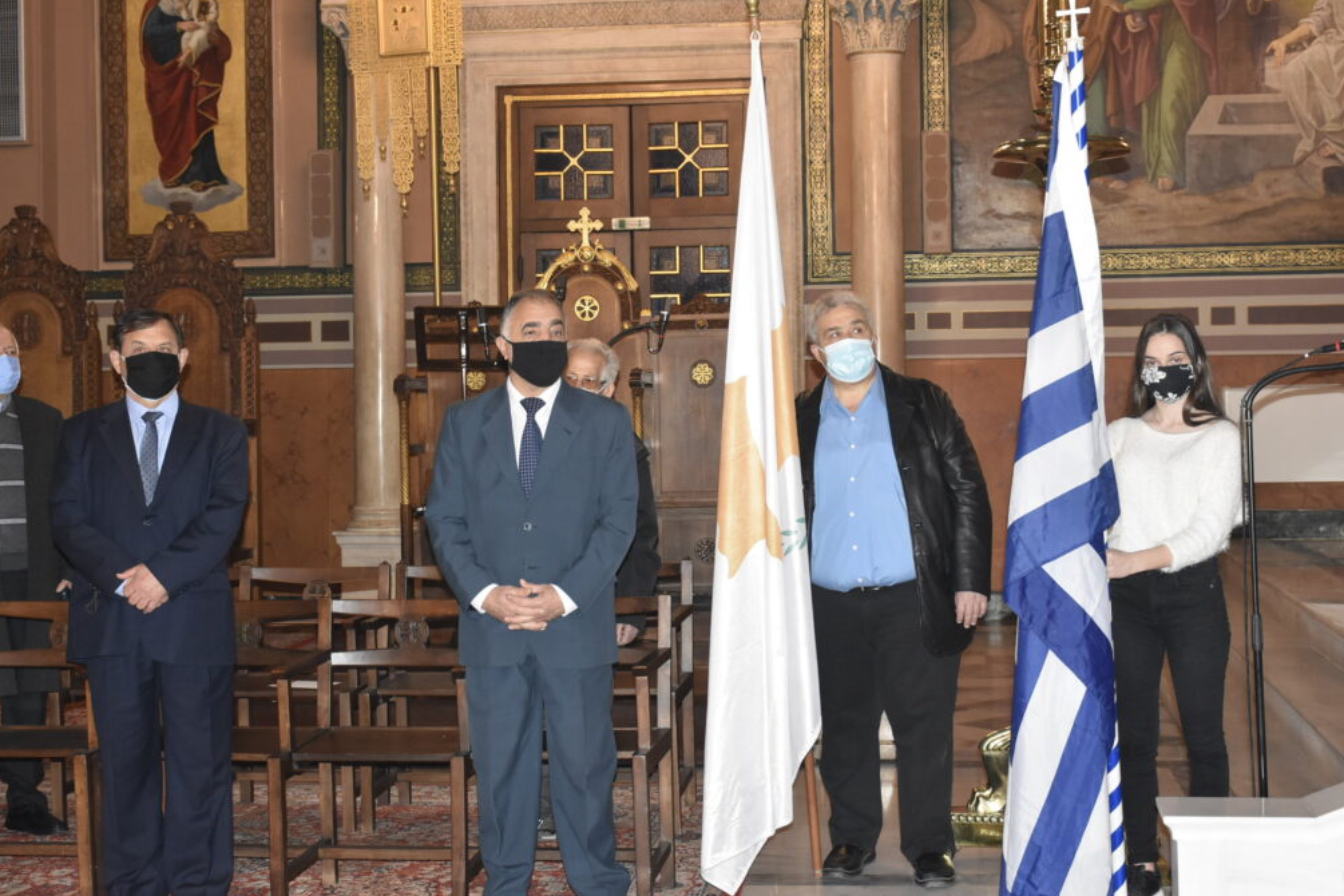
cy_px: 448
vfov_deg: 25.3
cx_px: 666
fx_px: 1998
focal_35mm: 54
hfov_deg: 37.2
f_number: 5.6
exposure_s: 1/60
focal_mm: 35
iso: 1600
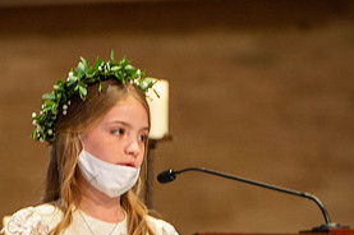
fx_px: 4115
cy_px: 243
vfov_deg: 3.3
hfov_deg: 4.9
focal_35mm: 419
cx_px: 105
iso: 1600
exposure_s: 1/125
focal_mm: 200
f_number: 2.8
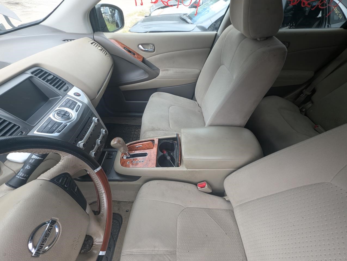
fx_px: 130
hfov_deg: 106.1
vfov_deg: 90.1
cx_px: 174
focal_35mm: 13
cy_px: 130
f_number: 2.2
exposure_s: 1/93.4
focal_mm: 1.95
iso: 41
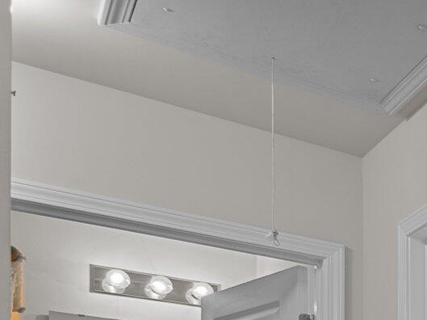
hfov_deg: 20.0
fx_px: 764
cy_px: 518
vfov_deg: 19.6
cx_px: 814
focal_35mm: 62
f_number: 4
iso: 200
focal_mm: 8
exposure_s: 1/3
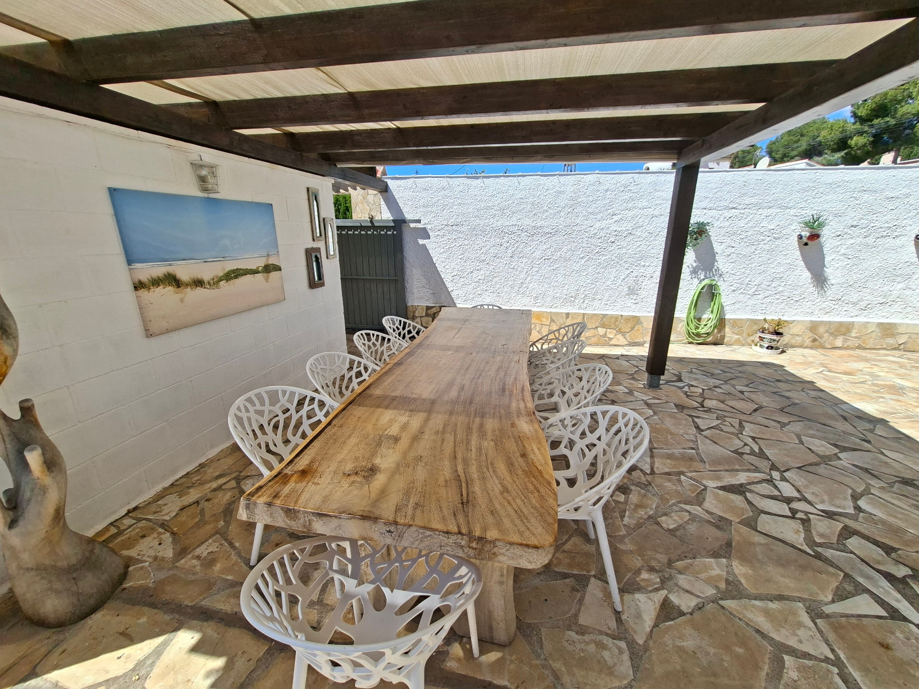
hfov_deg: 106.2
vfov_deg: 89.9
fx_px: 345
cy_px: 344
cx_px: 460
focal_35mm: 13
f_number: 2.2
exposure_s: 1/1096
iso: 40
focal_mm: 1.74
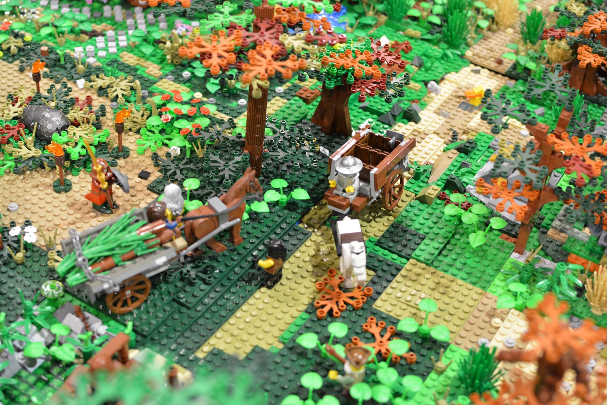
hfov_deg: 37.9
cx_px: 304
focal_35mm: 52
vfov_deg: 25.8
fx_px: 885
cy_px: 202
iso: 1000
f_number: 4
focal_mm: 35
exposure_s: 1/40
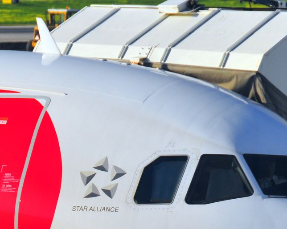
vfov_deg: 3.5
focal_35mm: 441
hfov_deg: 4.4
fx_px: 3741
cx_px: 70
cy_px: 289
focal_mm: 95
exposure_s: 1/250
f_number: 8
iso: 200
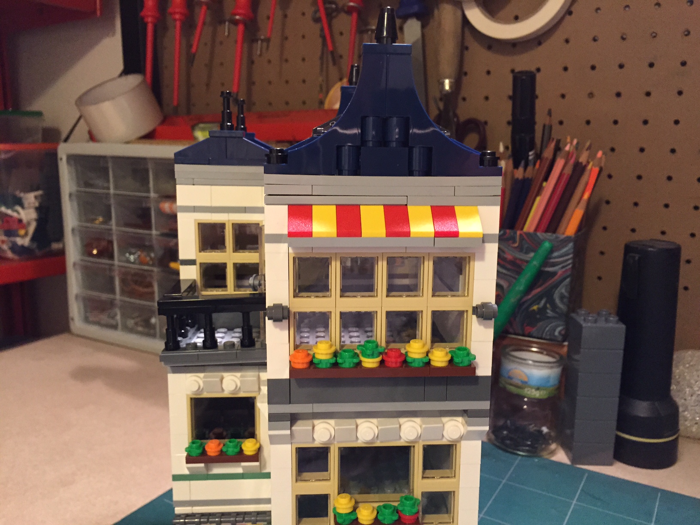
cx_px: 350
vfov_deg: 48.2
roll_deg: -2.0
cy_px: 262
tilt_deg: -10.6
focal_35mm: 29
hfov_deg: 61.7
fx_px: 586
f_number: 2.2
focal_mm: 4.15
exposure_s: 1/20
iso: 250
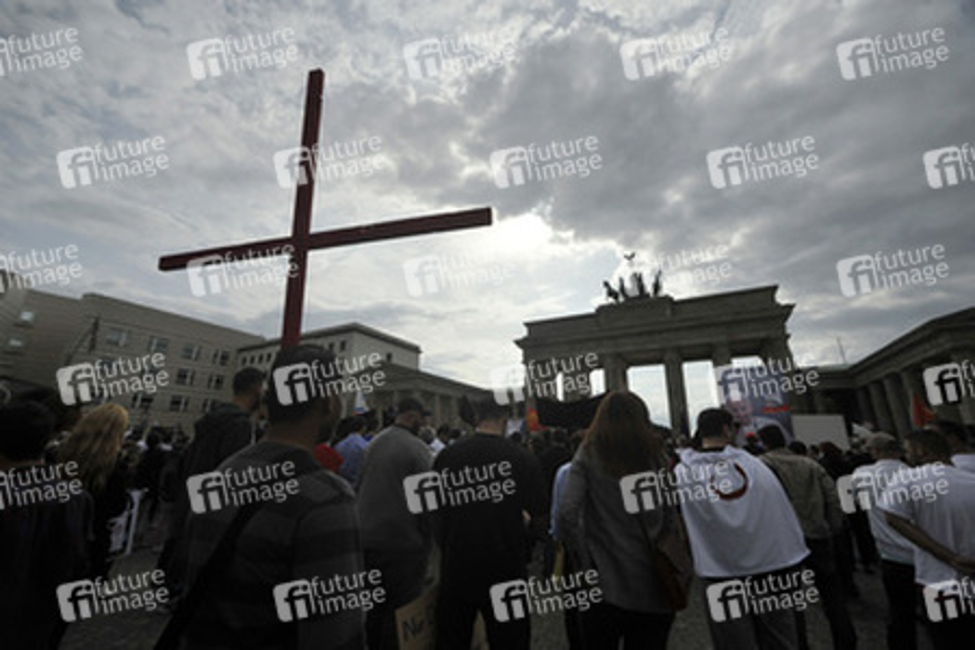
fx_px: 379
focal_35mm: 14
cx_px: 488
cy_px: 325
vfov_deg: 81.2
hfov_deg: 104.3
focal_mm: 14
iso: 400
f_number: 5.6
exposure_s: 1/8000
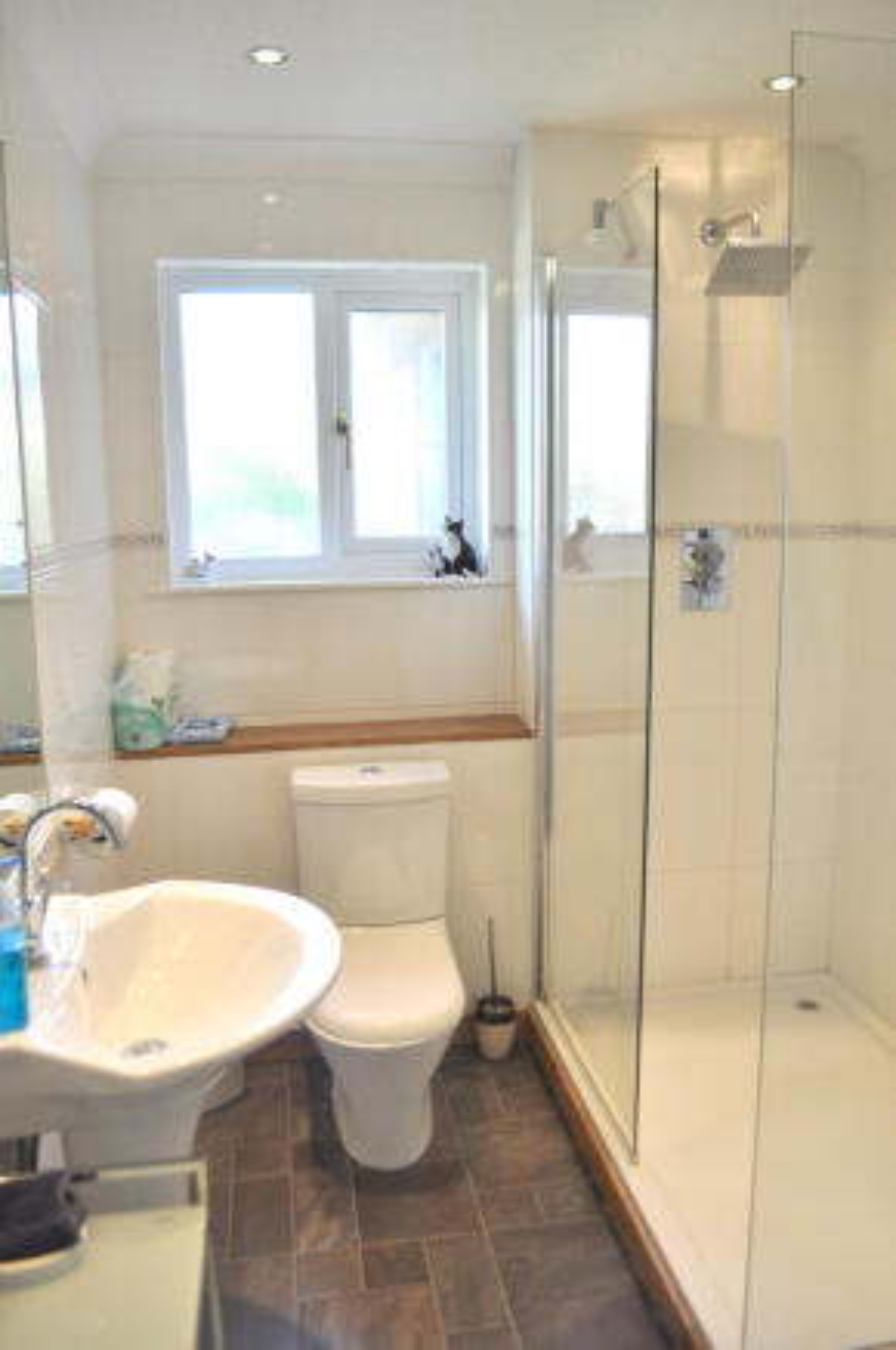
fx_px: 1011
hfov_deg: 47.8
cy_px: 675
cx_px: 448
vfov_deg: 67.5
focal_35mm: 27
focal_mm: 18
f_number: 4
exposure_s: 1/60
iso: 200
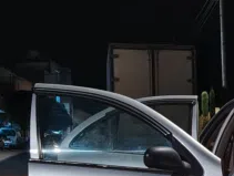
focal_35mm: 109
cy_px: 200
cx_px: 350
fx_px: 738
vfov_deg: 13.3
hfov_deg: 16.4
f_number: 1.75
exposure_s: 1/20
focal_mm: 5.25
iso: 2381
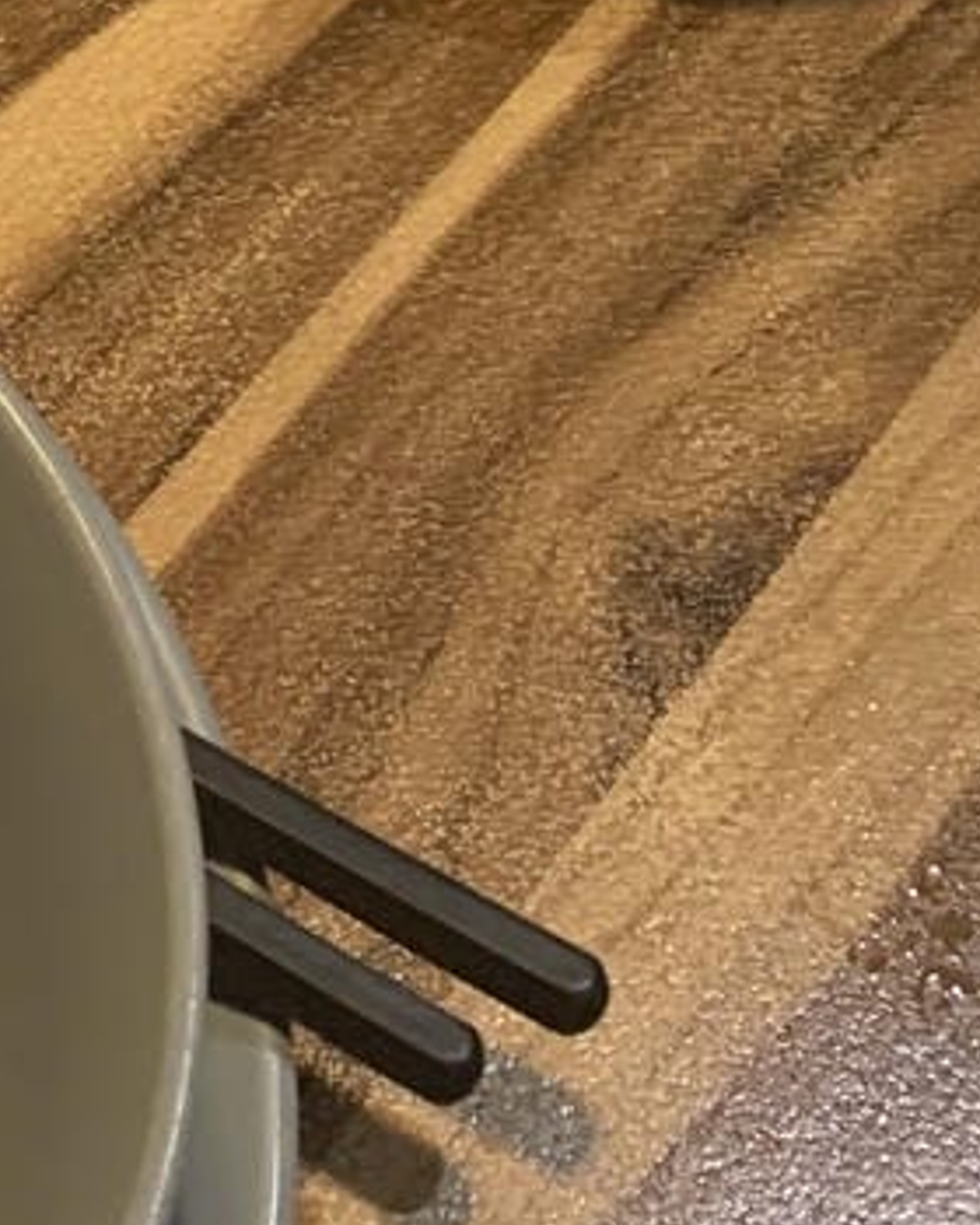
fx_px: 4206
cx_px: -648
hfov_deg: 12.4
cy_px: -714
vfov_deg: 15.1
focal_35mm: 116
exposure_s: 1/60
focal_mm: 4.25
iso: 320
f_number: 1.8
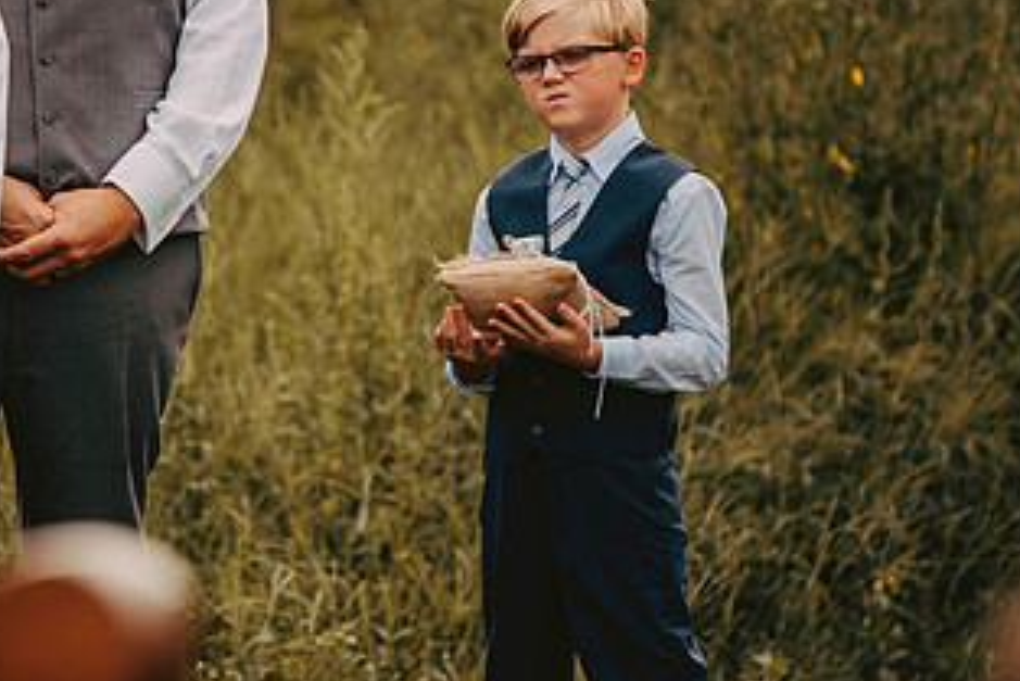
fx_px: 10516
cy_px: 246
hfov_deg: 5.5
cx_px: 244
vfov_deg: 3.7
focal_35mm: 371
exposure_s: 1/1000
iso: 200
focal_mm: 200
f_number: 2.8
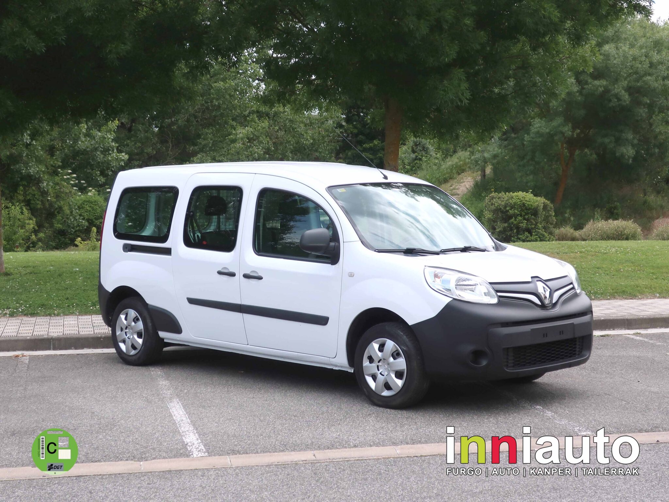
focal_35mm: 24
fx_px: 464
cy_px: 251
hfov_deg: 71.6
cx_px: 334
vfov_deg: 56.8
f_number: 1.8
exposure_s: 1/3200
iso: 80
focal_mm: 6.86
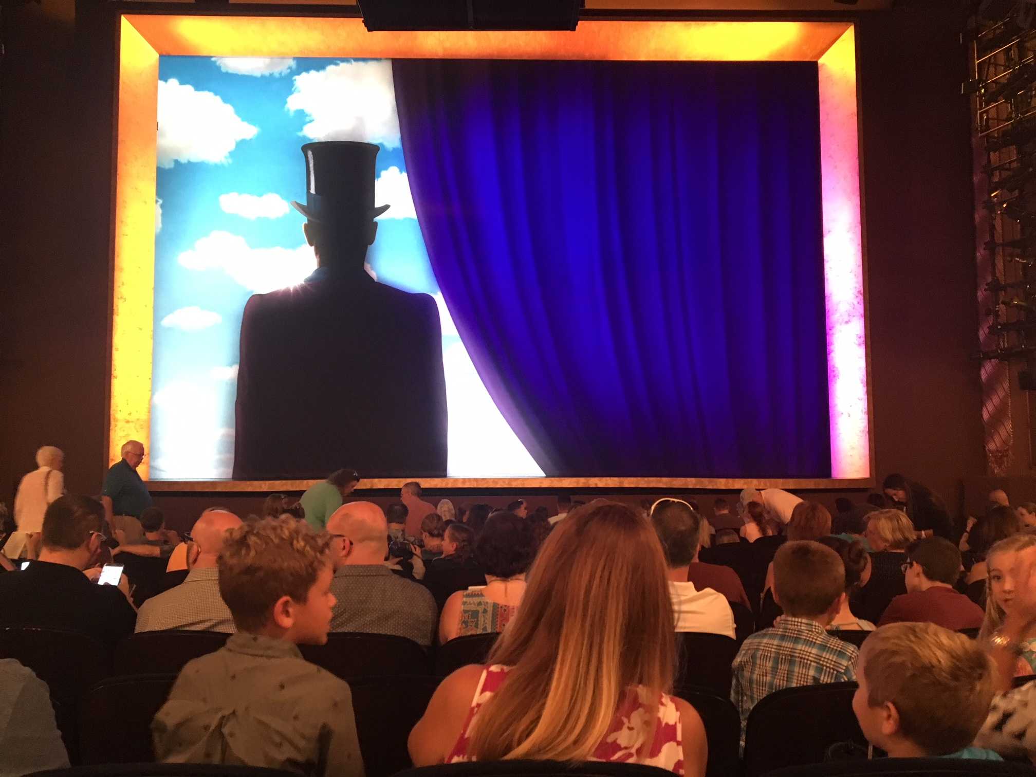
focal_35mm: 29
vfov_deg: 48.2
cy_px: 388
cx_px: 518
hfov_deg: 61.7
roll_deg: +0.1
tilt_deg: +4.4
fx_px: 868
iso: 400
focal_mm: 4.15
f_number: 2.2
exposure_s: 1/15
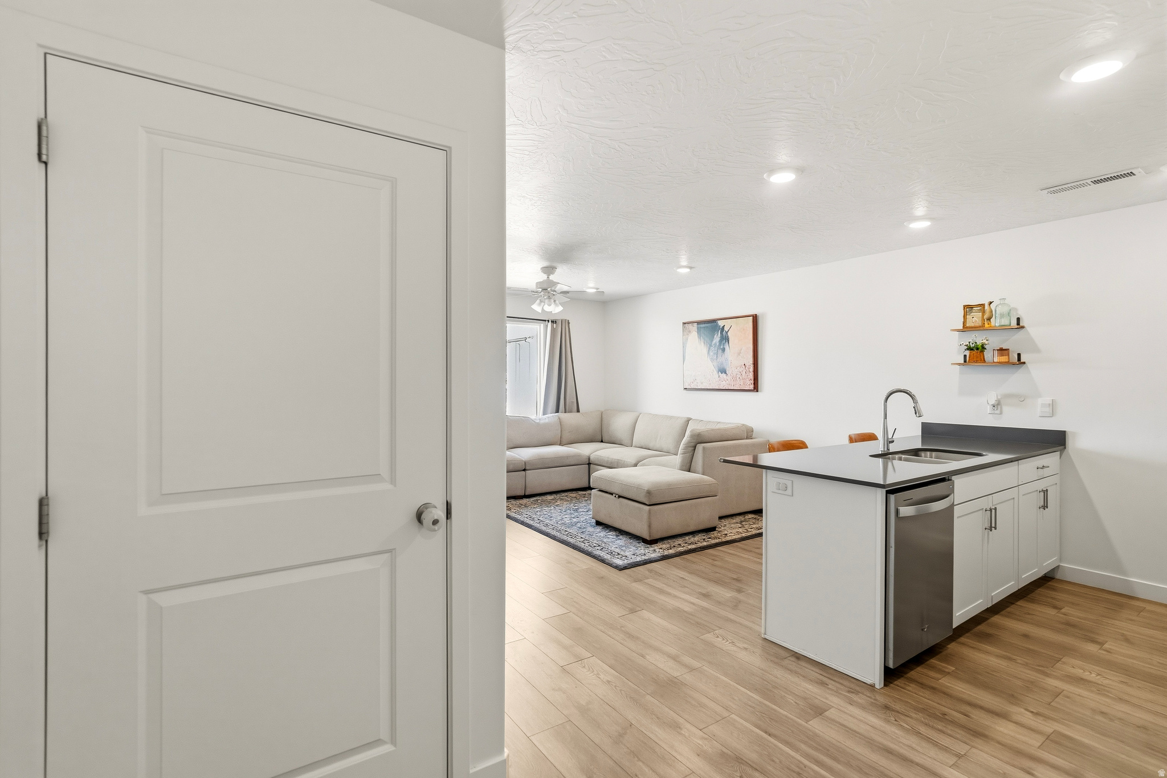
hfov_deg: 96.7
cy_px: 389
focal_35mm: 16
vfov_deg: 73.7
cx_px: 584
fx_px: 519
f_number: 3.5
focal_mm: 16
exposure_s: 1/160
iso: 800
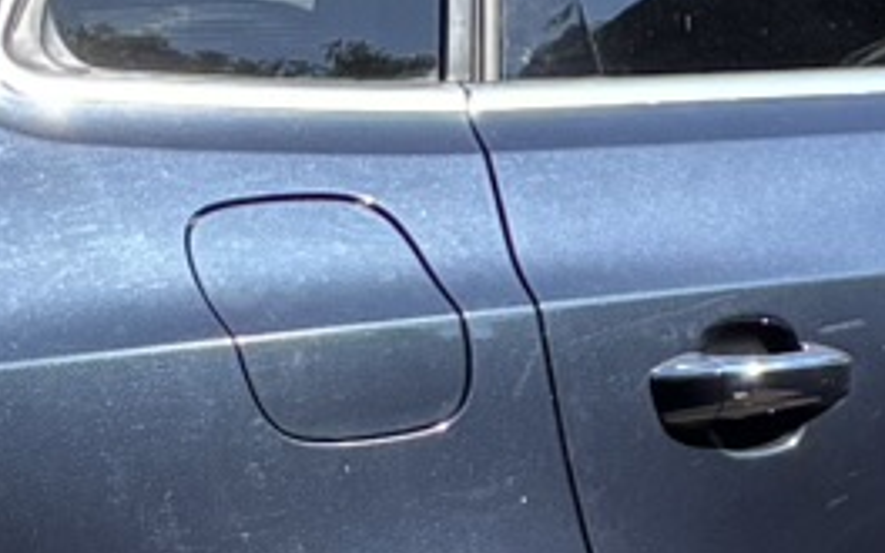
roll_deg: +0.3
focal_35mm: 214
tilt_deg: -9.2
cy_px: 503
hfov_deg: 9.8
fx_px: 5161
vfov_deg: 6.1
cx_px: 178
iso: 50
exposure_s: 1/1311
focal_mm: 5.96
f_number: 1.6
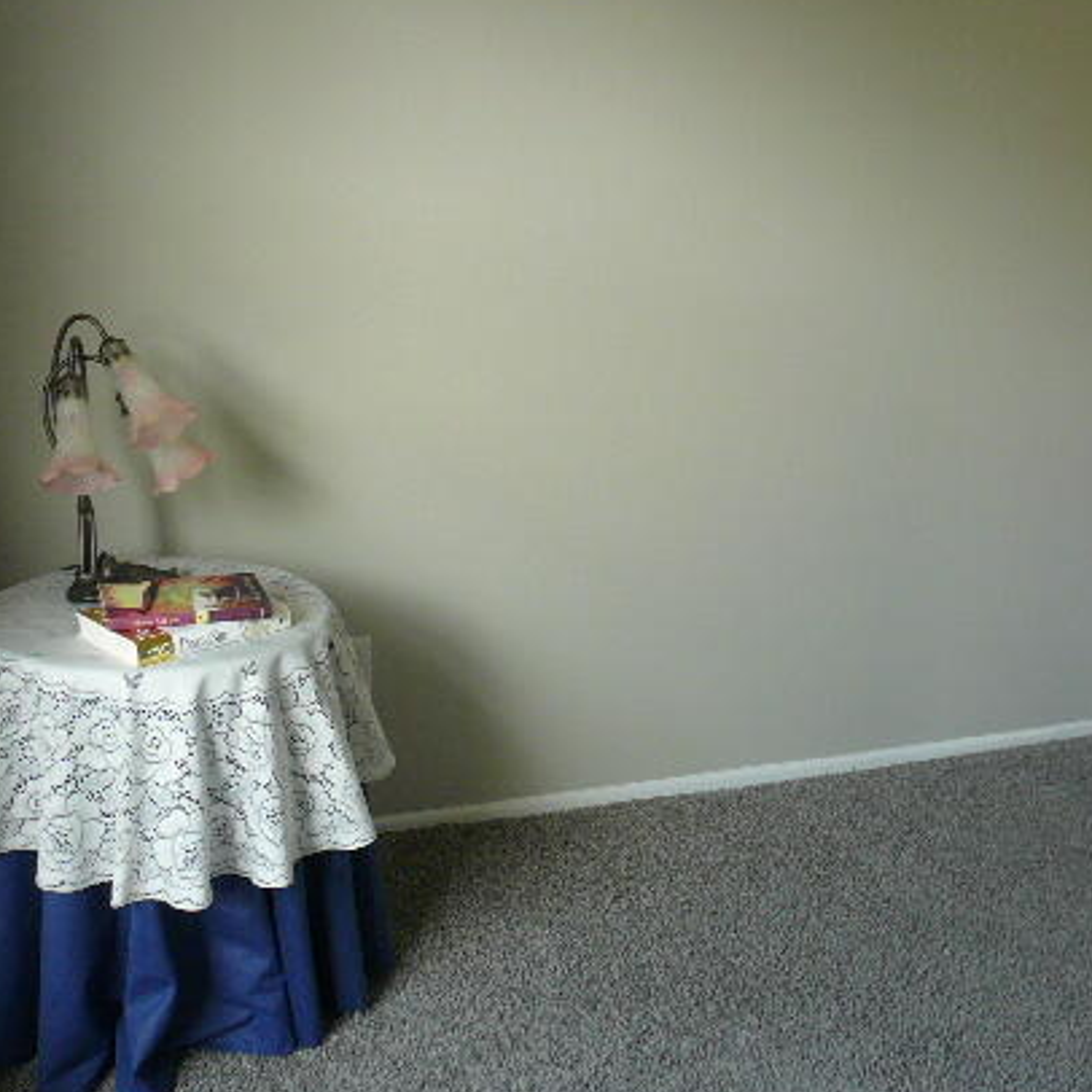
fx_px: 1392
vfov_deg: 42.8
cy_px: 522
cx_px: 589
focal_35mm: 39
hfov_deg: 42.8
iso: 100
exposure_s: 1/30
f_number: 2.8
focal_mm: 4.6
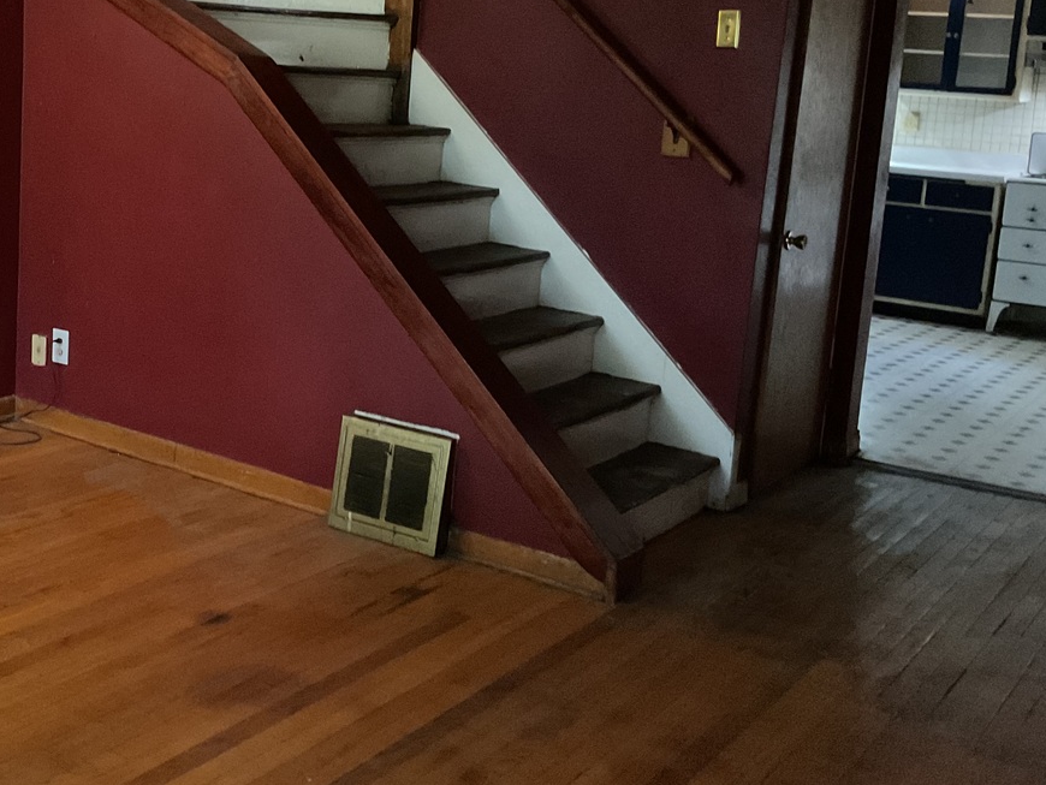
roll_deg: -4.2
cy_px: 292
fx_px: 1451
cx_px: 224
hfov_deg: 38.3
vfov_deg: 30.2
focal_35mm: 48
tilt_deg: -9.1
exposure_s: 1/17
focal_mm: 3
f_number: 1.8
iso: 500
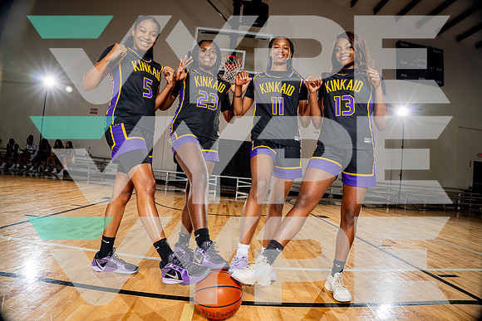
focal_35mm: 20
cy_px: 160
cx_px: 241
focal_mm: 20
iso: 200
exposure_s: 1/250
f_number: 5.6
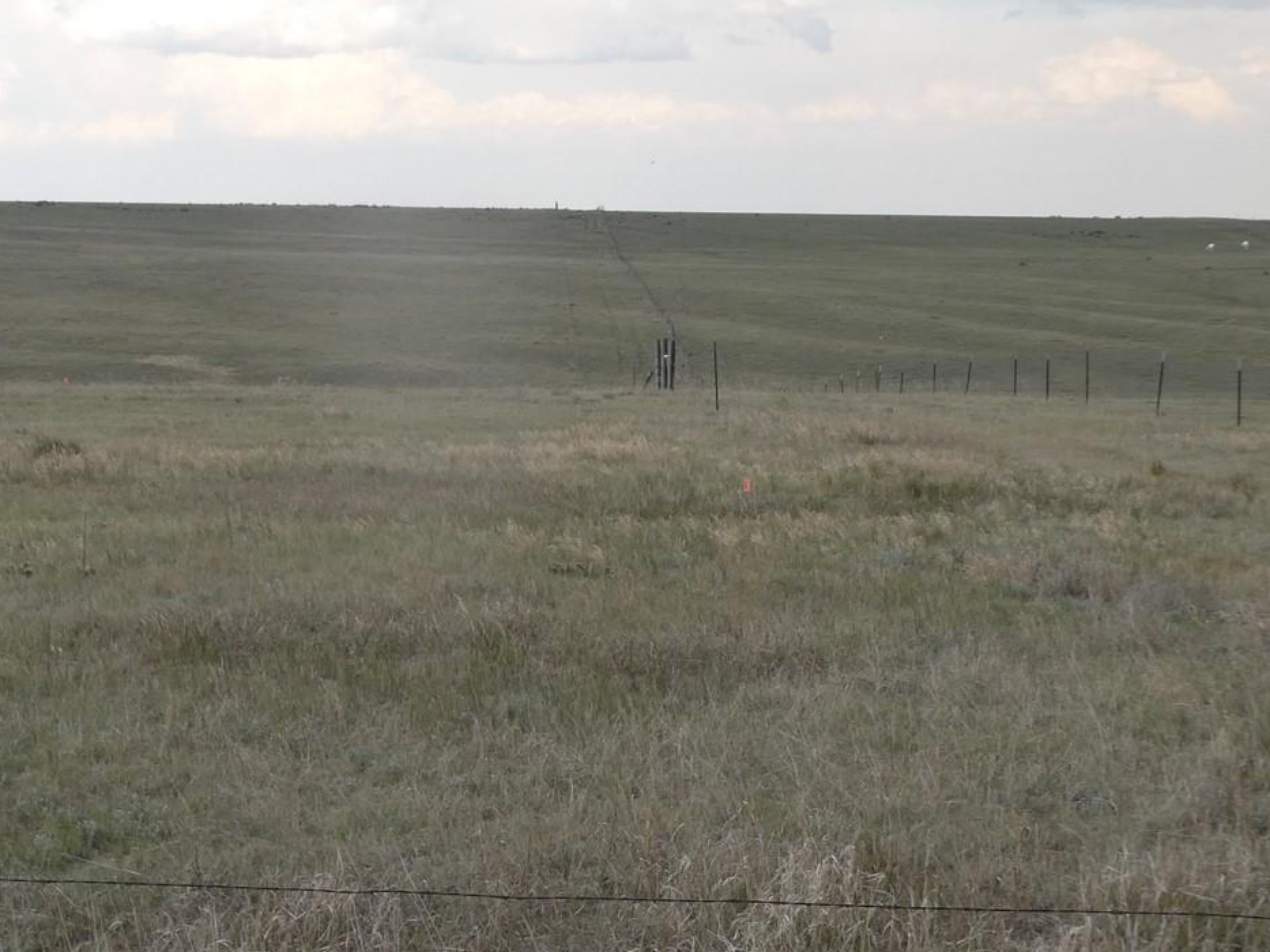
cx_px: 357
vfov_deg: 24.4
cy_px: 579
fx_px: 2202
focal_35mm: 60
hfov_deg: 31.7
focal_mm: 6.3
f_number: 3.7
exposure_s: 1/250
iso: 80
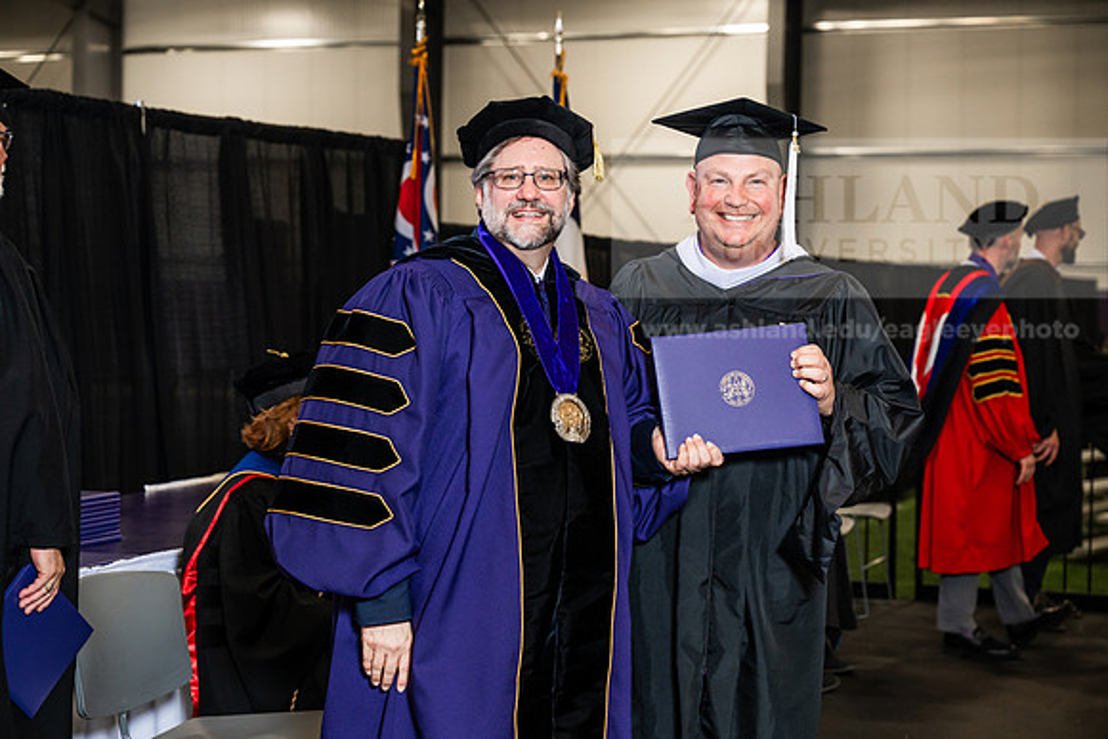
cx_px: 554
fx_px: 2155
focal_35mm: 70
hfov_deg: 28.8
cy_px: 370
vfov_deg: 19.5
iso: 1250
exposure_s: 1/200
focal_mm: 70
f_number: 4.5
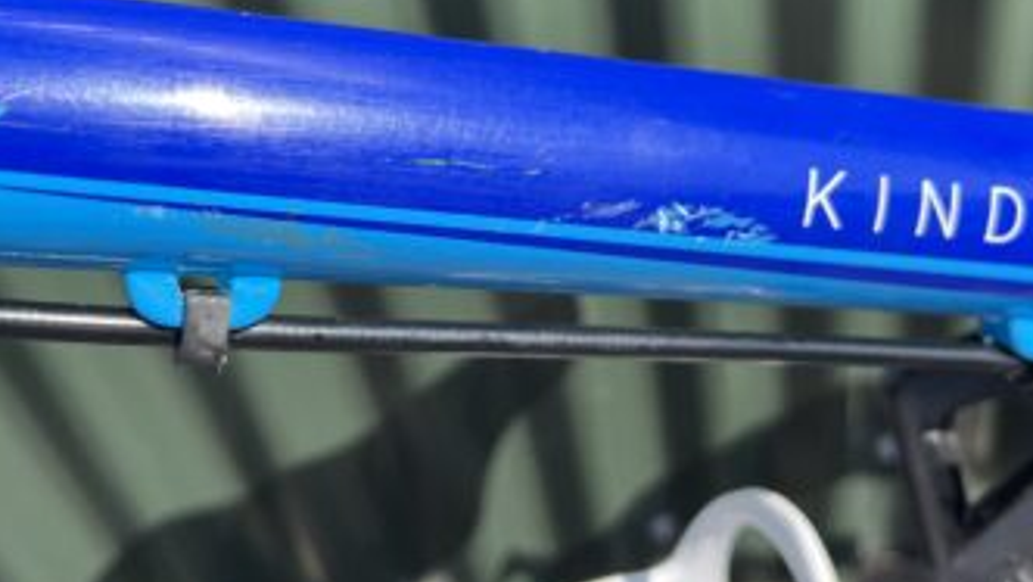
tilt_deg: -38.3
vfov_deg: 28.8
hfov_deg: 49.4
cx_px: 485
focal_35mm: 41
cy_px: 190
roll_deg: +15.4
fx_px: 1123
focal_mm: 5.1
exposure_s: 1/1294
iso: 50
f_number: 1.6
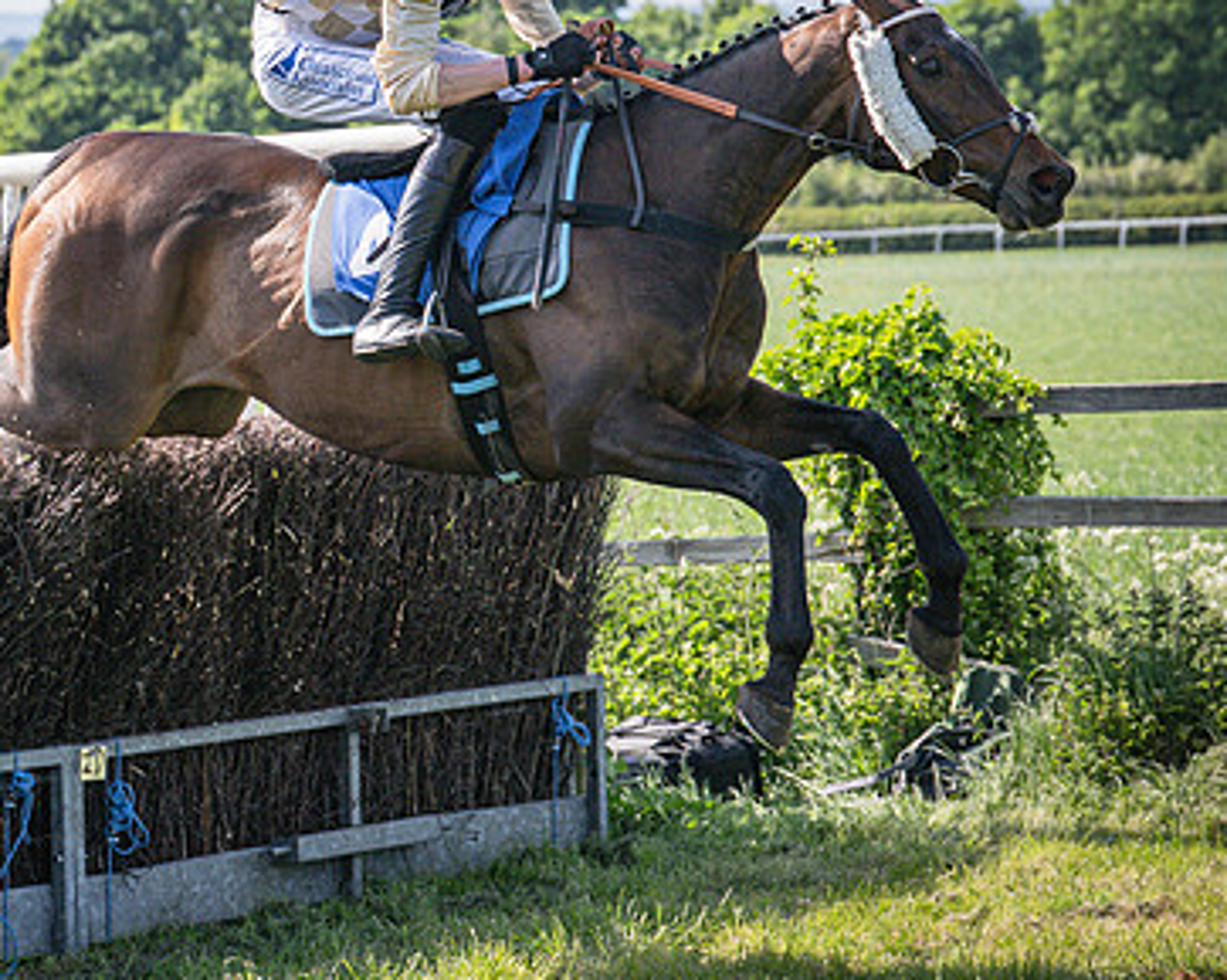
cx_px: 550
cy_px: 338
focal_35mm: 184
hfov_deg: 10.5
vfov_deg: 8.4
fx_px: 6676
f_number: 4
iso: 400
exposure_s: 1/3200
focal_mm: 70
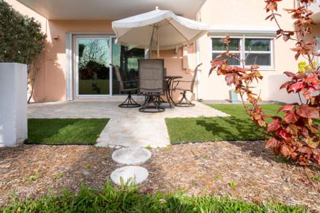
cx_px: 157
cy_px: 82
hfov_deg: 84.8
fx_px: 175
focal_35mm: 20
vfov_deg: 61.8
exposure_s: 1/400
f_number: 4.5
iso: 100
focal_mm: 16
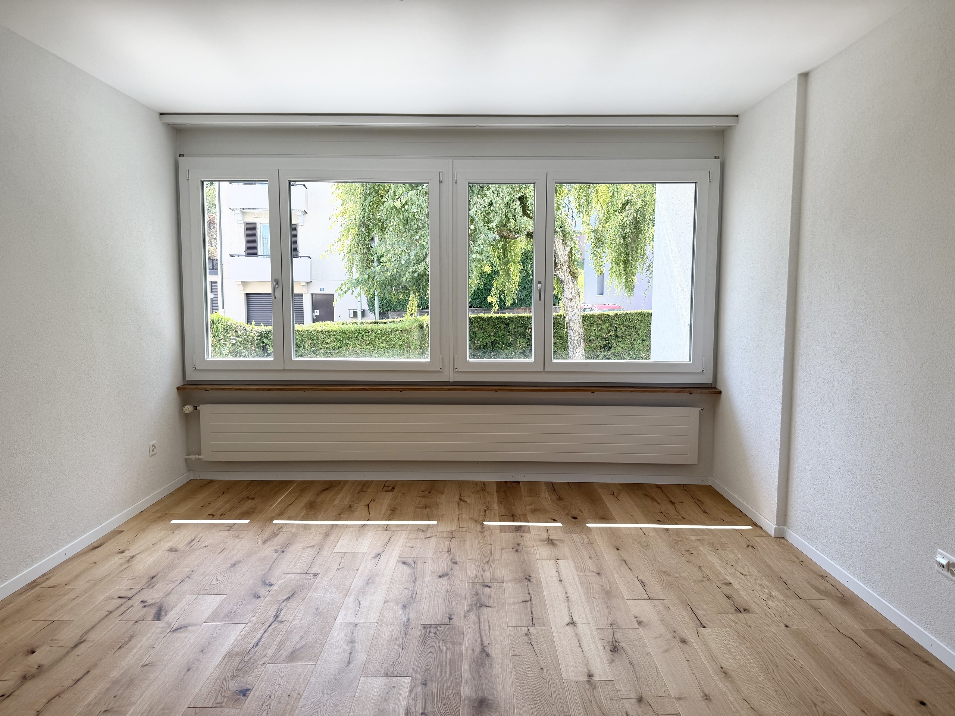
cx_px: 478
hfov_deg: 71.6
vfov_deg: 56.8
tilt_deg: -4.7
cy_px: 358
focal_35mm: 24
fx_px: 662
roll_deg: -0.7
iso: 80
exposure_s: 1/387
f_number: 1.78
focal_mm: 6.76
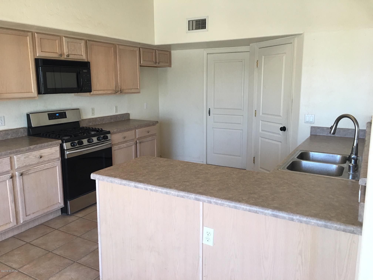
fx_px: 312
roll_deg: +0.2
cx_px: 186
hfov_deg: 61.7
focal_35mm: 29
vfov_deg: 48.2
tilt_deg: -9.3
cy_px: 140
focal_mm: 4.15
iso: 32
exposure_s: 1/30
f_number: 2.2
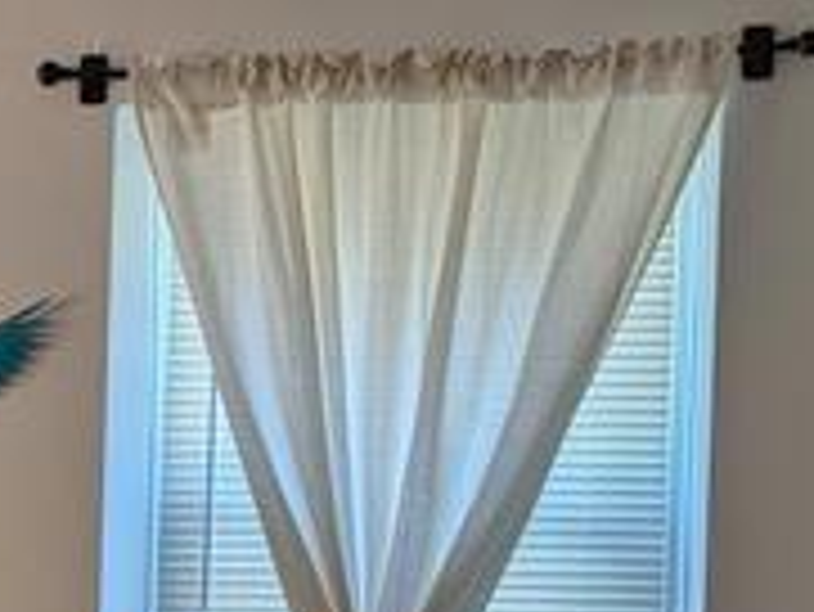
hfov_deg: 13.7
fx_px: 3200
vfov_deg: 10.8
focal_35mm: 136
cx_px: -360
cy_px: 686
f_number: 1.68
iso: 112
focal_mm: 6.9
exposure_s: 1/120
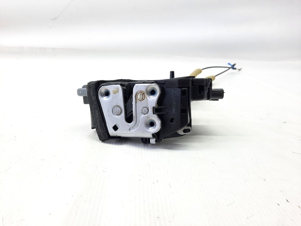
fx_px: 217
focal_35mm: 25
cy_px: 113
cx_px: 150
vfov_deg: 54.9
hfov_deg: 69.4
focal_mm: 4.6
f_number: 2
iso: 125
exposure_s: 1/50
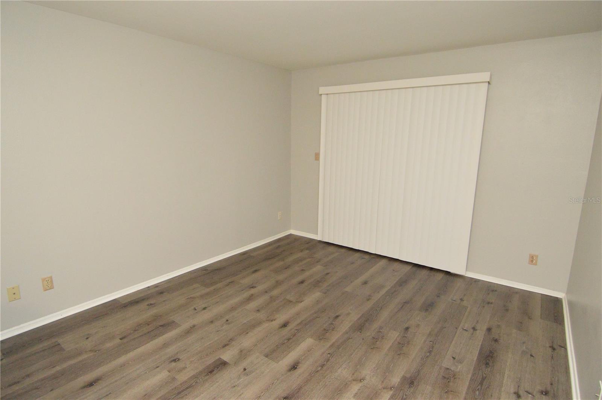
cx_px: 301
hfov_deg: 90.1
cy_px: 200
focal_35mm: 18
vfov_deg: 67.3
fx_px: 301
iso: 2800
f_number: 4
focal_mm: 12
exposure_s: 1/60
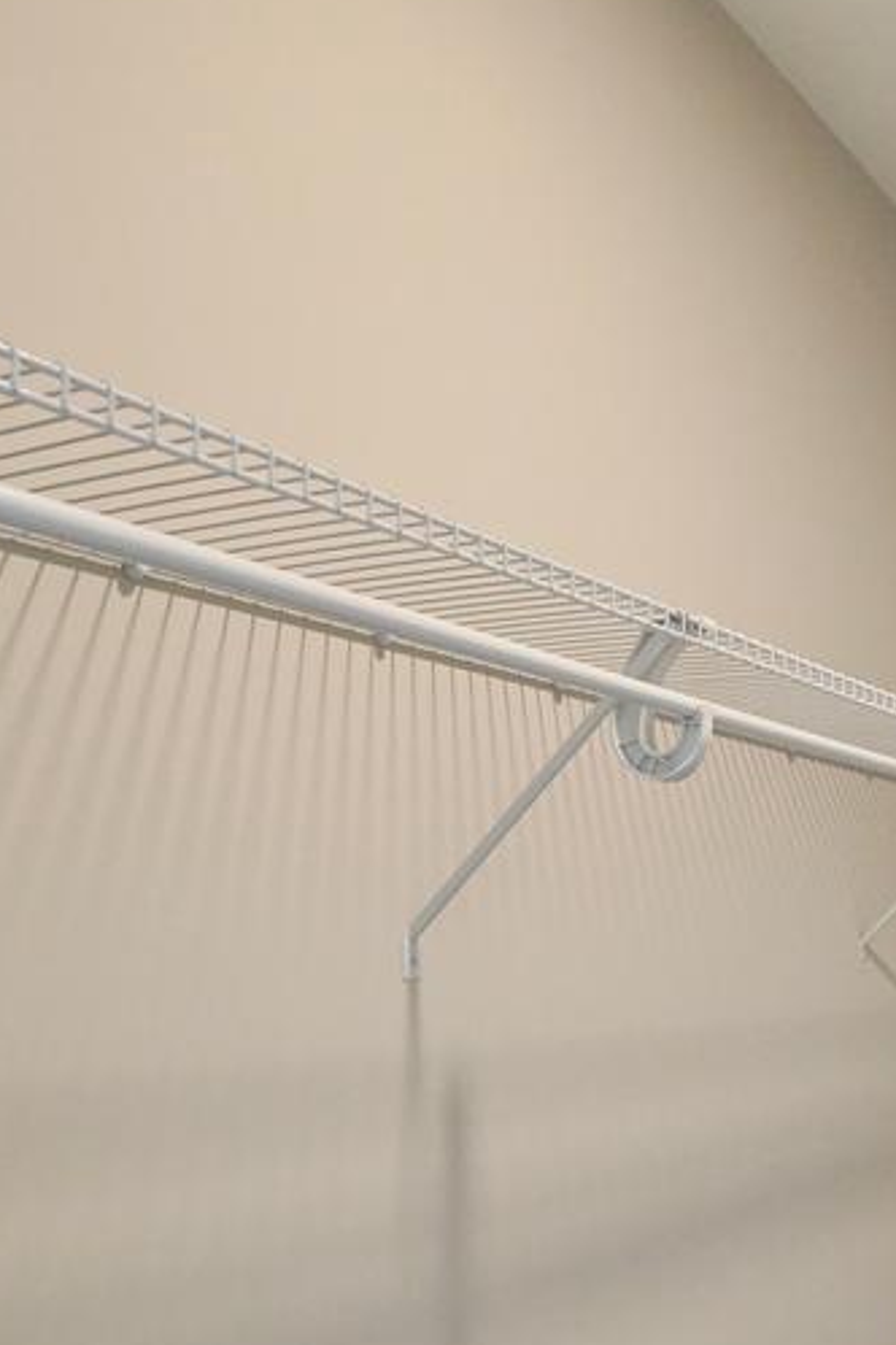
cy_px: 953
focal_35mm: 37
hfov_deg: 32.7
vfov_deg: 50.4
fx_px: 1381
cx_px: 920
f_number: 4
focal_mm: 12
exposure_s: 1/160
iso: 2000
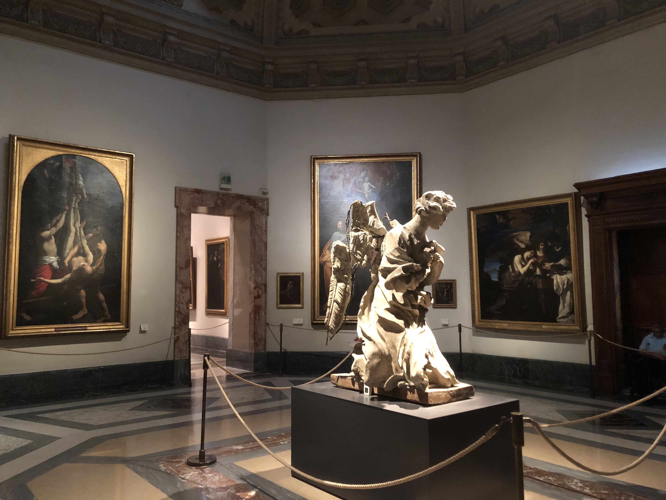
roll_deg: +0.9
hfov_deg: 63.4
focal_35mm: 28
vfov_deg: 49.7
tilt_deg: +4.5
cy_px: 250
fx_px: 539
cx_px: 333
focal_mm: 4
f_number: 1.8
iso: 100
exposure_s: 1/4
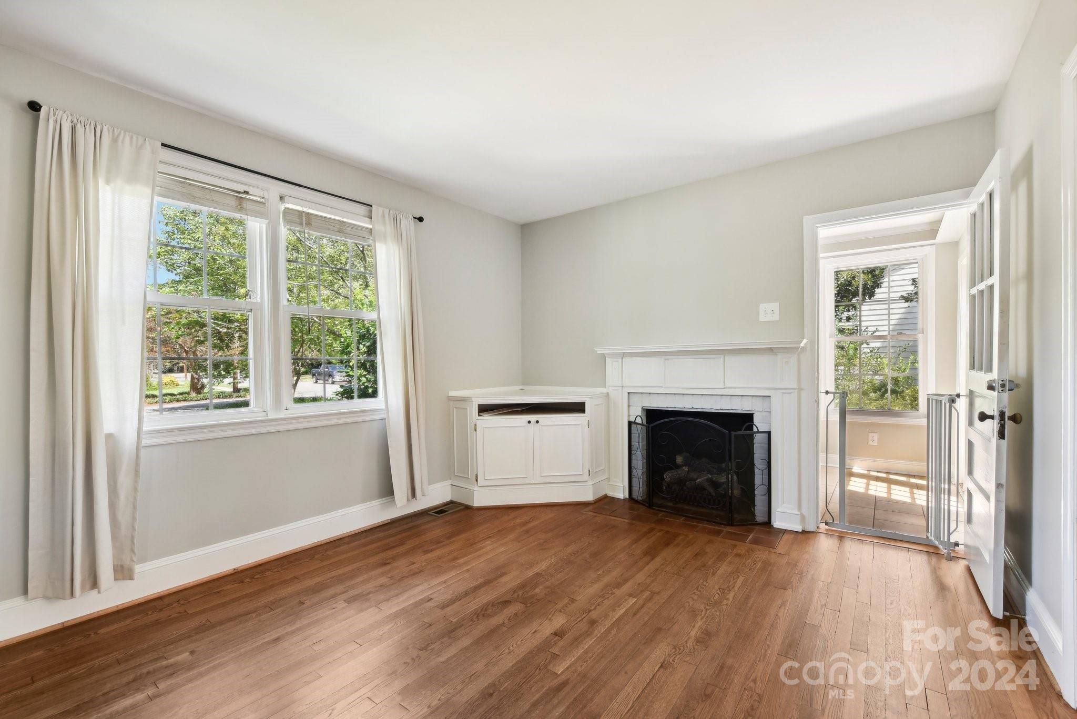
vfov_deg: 77.4
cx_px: 538
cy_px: 360
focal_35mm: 15
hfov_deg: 100.4
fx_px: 449
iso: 200
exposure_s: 1/15
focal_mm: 15
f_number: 8
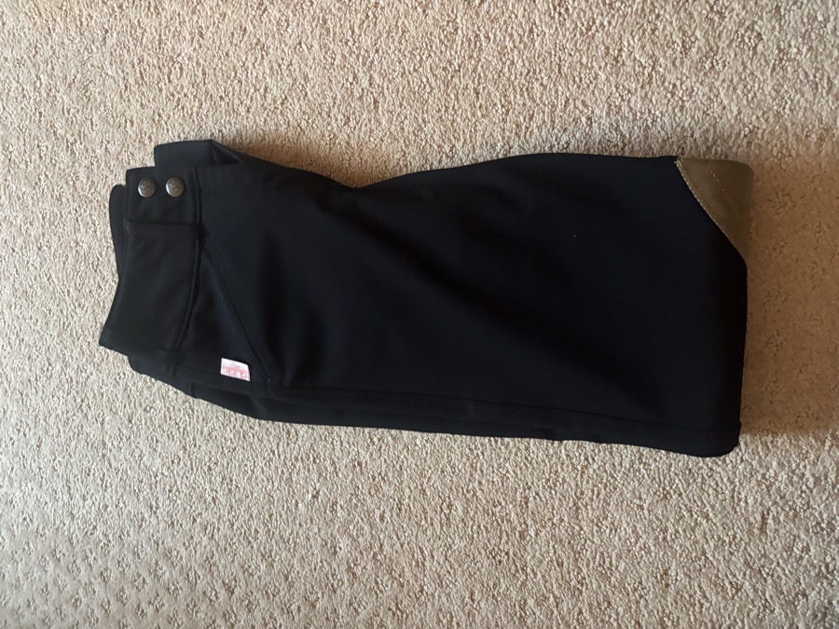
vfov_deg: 53.1
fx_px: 630
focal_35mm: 26
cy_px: 314
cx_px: 420
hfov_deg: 67.3
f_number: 1.6
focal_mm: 5.96
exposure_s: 1/30
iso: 800
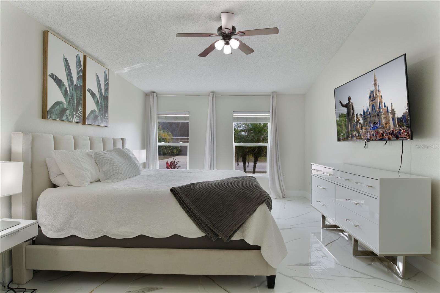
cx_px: 220
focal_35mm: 18
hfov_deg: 90.0
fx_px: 220
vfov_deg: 67.4
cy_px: 146
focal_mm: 12
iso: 250
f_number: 5.6
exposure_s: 1/13
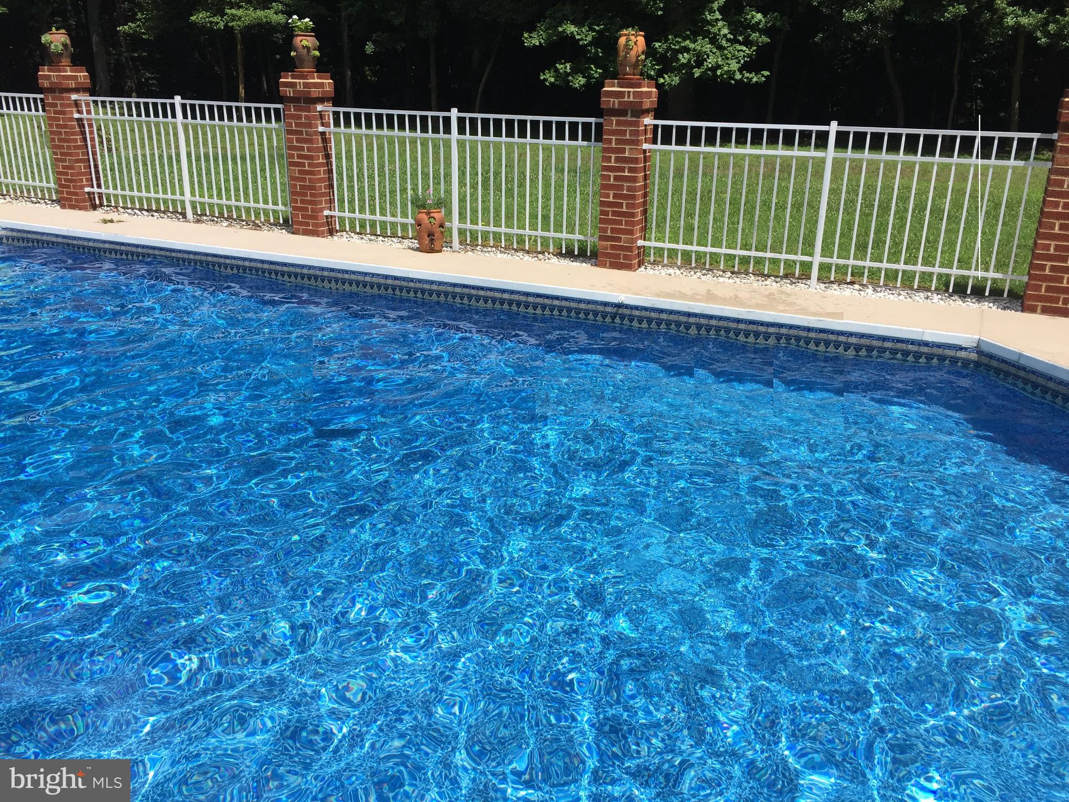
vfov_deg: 48.2
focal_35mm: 29
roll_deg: -2.5
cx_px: 534
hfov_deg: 61.7
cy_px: 401
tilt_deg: -20.1
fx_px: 896
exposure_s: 1/2825
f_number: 2.2
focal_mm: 4.15
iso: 32
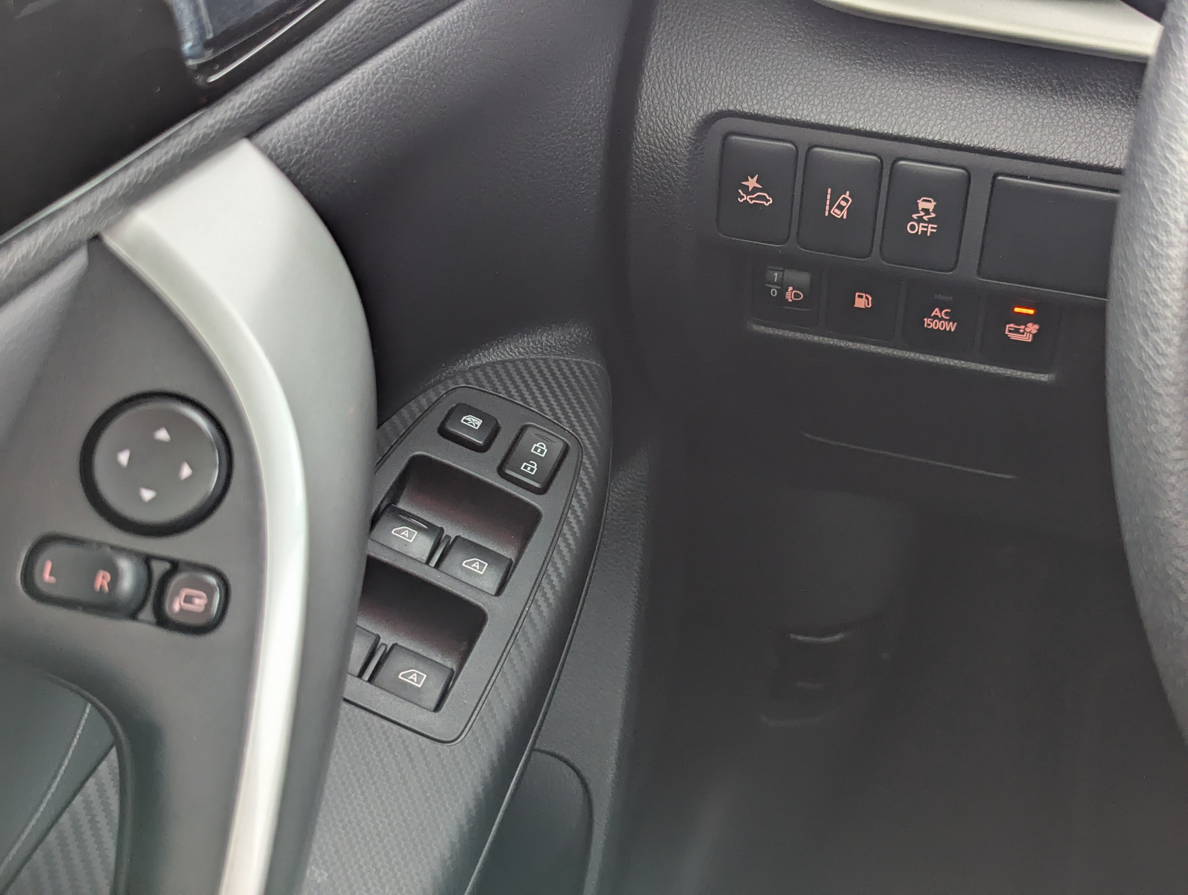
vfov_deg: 30.3
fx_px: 1650
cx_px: 594
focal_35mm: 48
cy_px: 448
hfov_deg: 39.6
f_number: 1.85
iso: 94
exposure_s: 1/23.8
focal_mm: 6.81
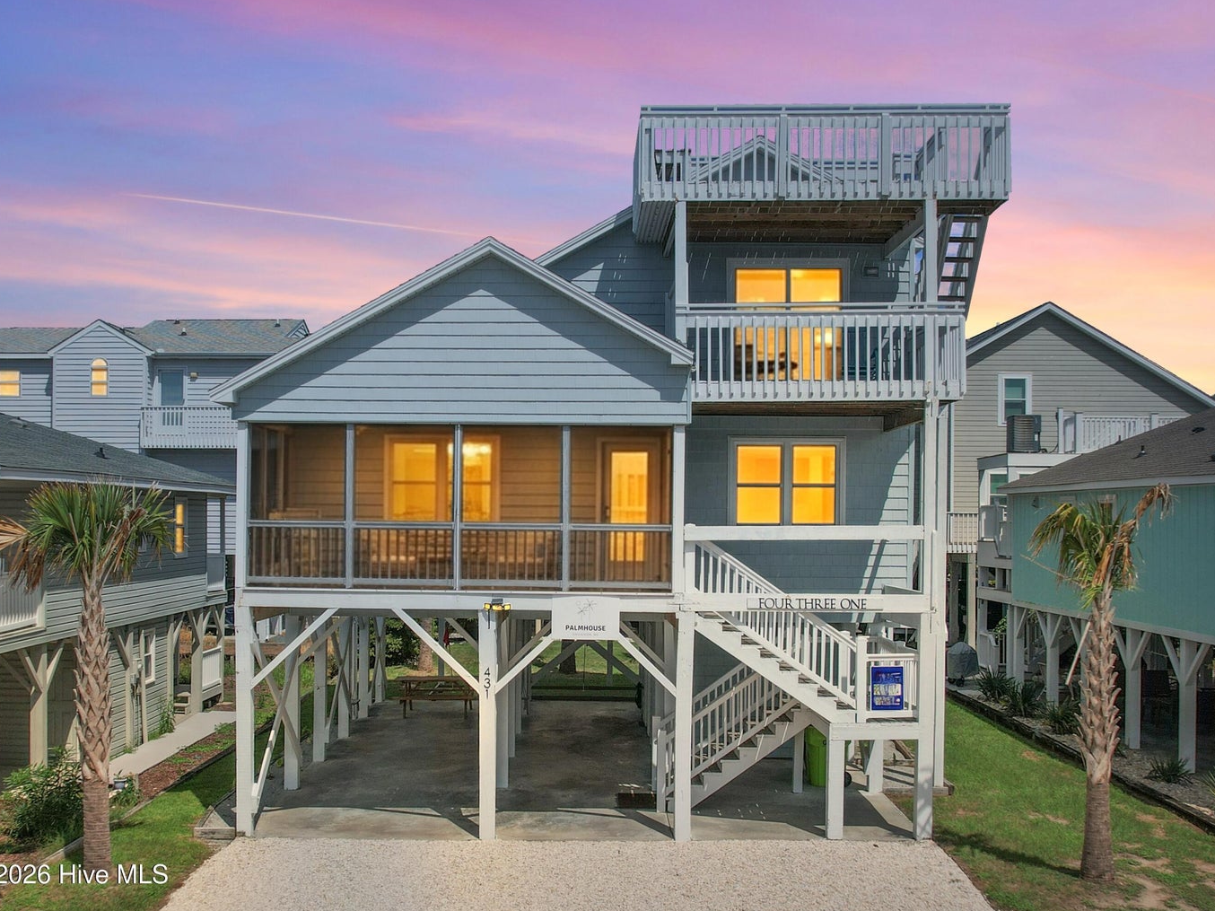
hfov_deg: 71.5
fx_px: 842
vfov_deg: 56.8
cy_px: 457
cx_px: 661
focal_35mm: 24
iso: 120
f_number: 2.8
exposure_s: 1/1500
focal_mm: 8.38
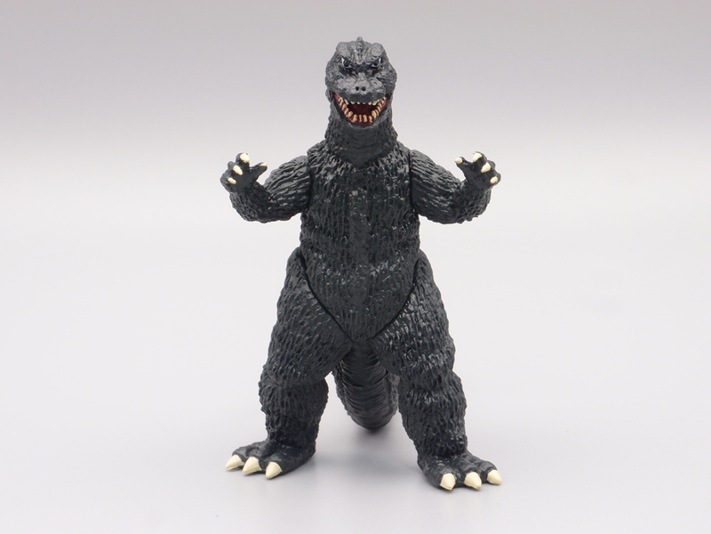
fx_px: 1890
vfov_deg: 16.1
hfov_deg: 21.3
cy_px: 267
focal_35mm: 92
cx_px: 356
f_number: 8
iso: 100
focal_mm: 19.84
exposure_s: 1/3
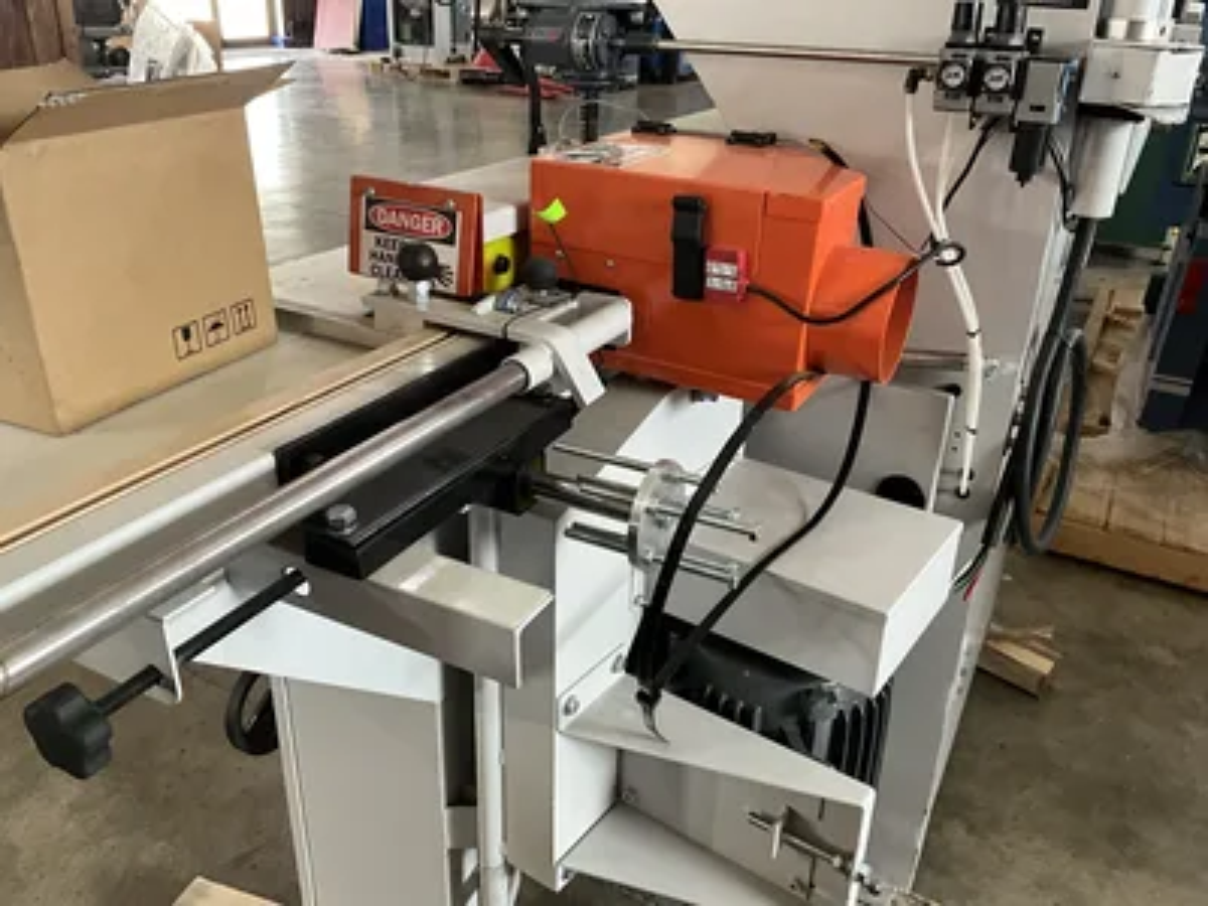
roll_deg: -3.5
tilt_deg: -27.6
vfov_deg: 48.2
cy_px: 453
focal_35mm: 29
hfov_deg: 61.7
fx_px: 1012
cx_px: 604
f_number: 1.8
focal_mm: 3
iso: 125
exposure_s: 1/60
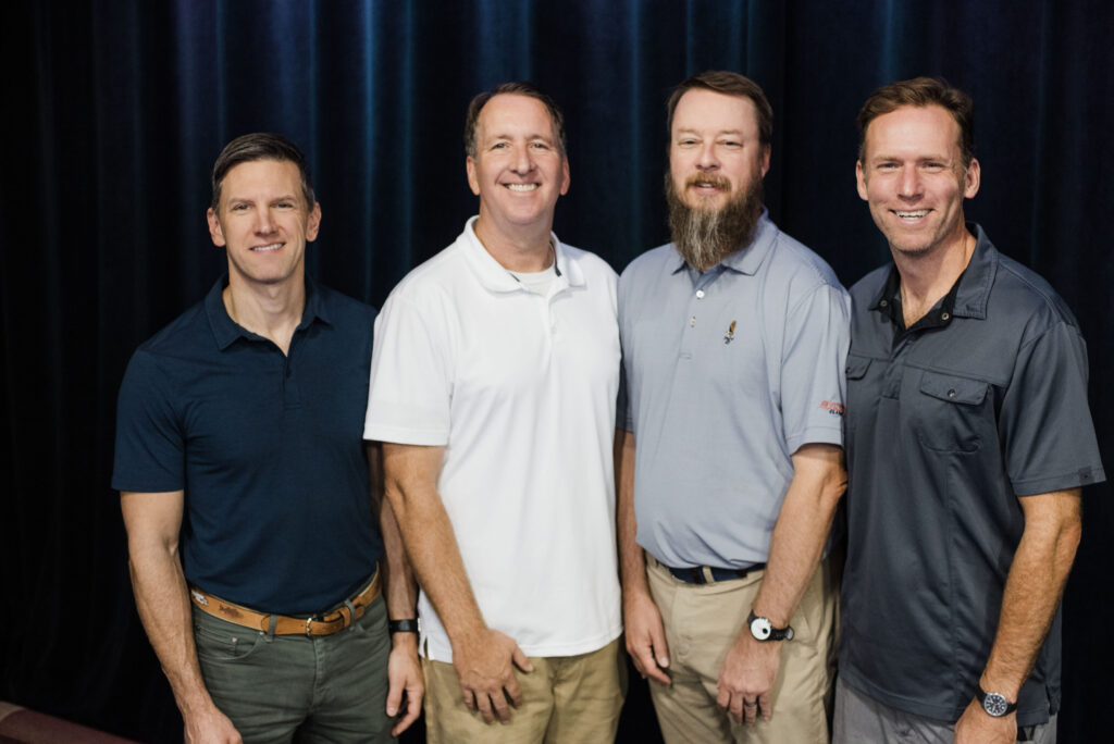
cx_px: 557
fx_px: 1548
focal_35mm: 50
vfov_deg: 27.0
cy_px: 372
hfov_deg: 39.6
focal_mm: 50
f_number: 2.8
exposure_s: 1/125
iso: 1250
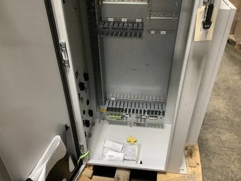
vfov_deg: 45.4
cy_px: 90
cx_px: 120
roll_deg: -0.6
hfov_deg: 58.4
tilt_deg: -37.3
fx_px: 216
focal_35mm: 31
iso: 500
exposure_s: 1/30
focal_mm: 3.3
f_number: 2.4
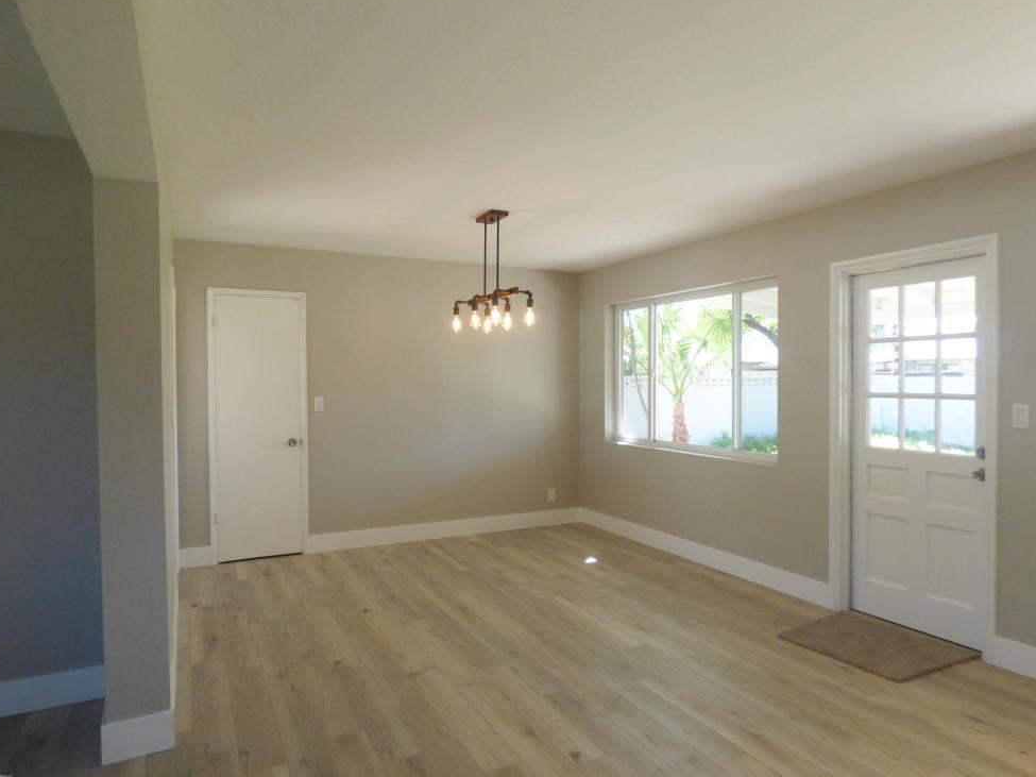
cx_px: 527
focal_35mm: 21
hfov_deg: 79.0
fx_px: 628
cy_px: 394
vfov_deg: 63.4
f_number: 2.8
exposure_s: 1/200
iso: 200
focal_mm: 3.58
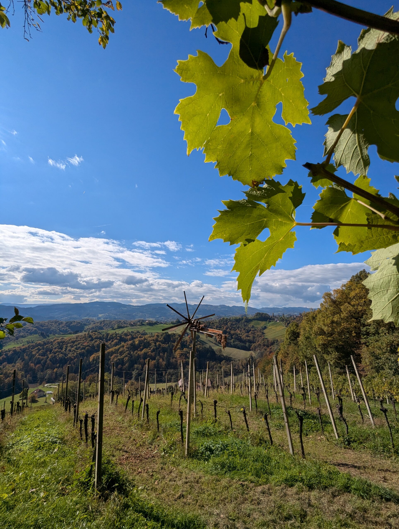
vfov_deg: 94.4
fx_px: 245
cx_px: 200
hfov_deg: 78.3
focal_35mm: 16
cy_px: 264
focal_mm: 2.35
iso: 53
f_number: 2.2
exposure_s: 1/4902
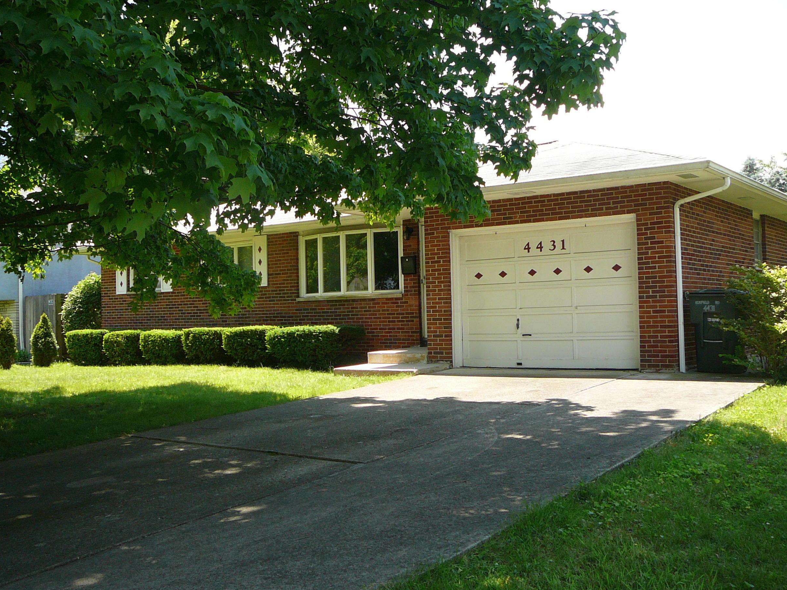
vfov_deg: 38.7
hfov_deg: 50.1
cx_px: 403
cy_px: 295
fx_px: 841
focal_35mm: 37
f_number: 2.8
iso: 80
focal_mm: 5.2
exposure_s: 1/250
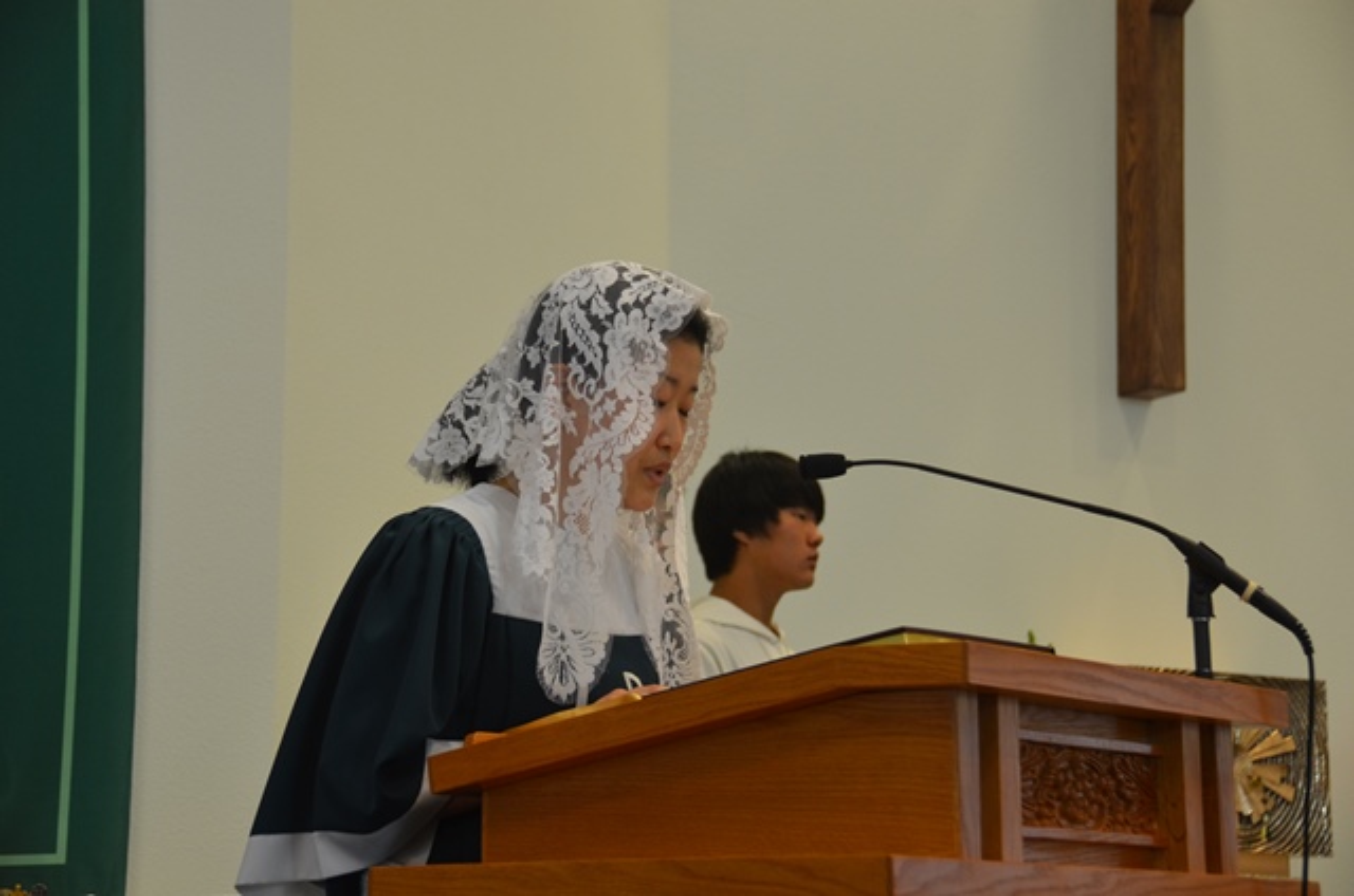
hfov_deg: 24.2
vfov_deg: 16.2
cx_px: 677
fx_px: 3153
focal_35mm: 84
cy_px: 448
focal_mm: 56
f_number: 4.8
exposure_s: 1/40
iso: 800
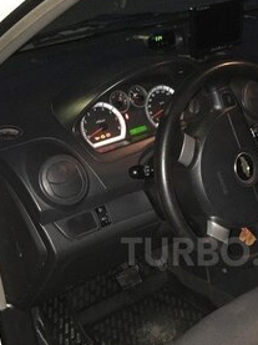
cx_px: 217
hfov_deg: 27.3
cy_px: 252
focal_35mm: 52
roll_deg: +4.4
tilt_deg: -32.1
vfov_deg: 36.2
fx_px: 518
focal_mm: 4.15
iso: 500
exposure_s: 1/17
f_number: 2.2
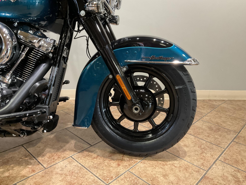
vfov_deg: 48.2
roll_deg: -3.4
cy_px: 92
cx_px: 123
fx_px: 206
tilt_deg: -19.1
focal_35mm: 29
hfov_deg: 61.7
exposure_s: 1/60
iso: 160
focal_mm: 3
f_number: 1.8
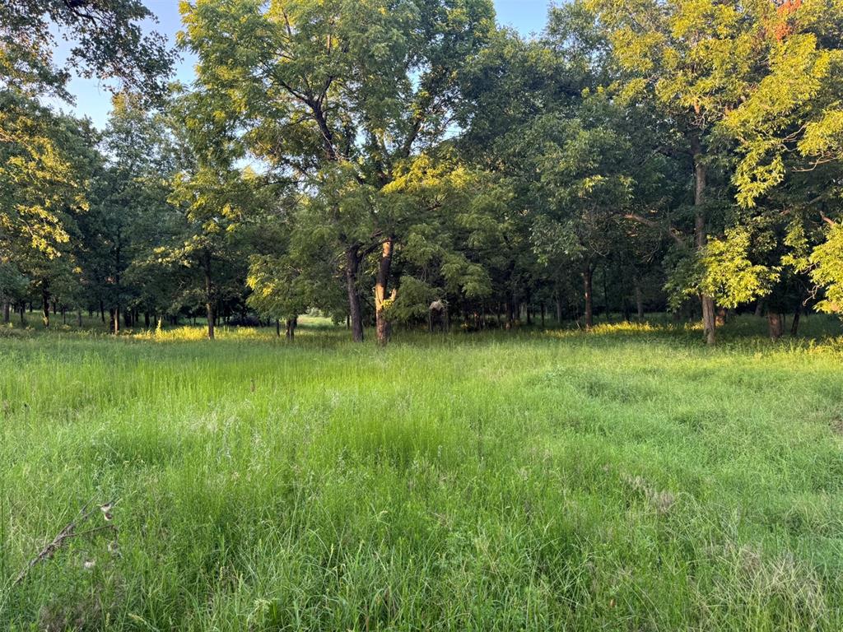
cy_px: 316
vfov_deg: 56.8
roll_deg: +1.2
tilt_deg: -2.0
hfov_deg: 71.6
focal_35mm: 24
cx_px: 422
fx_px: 584
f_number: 1.78
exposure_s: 1/121
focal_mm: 6.76
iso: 80
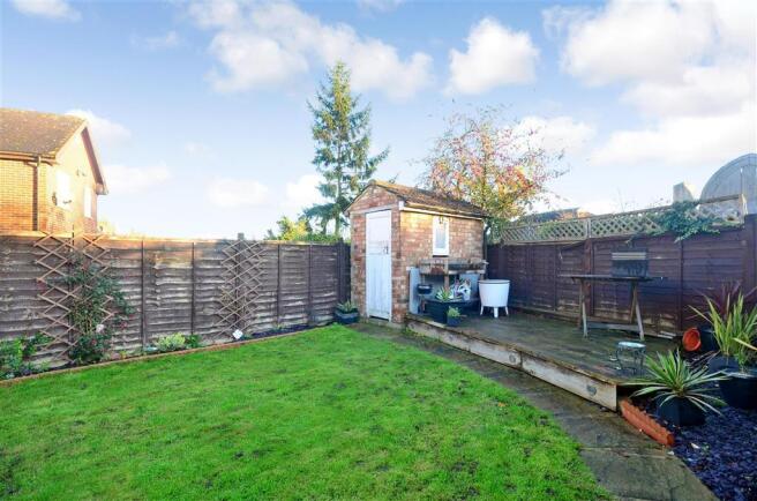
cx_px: 378
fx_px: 378
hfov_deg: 90.1
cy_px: 250
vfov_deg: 67.1
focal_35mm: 18
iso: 640
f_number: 10
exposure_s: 1/30
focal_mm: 12
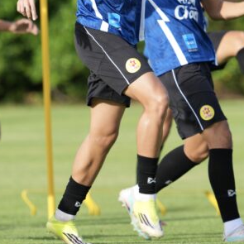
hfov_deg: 1.9
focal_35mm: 921
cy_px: 38
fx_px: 7345
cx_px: 108
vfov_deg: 1.9
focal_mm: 400
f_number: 4
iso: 400
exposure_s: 1/1000
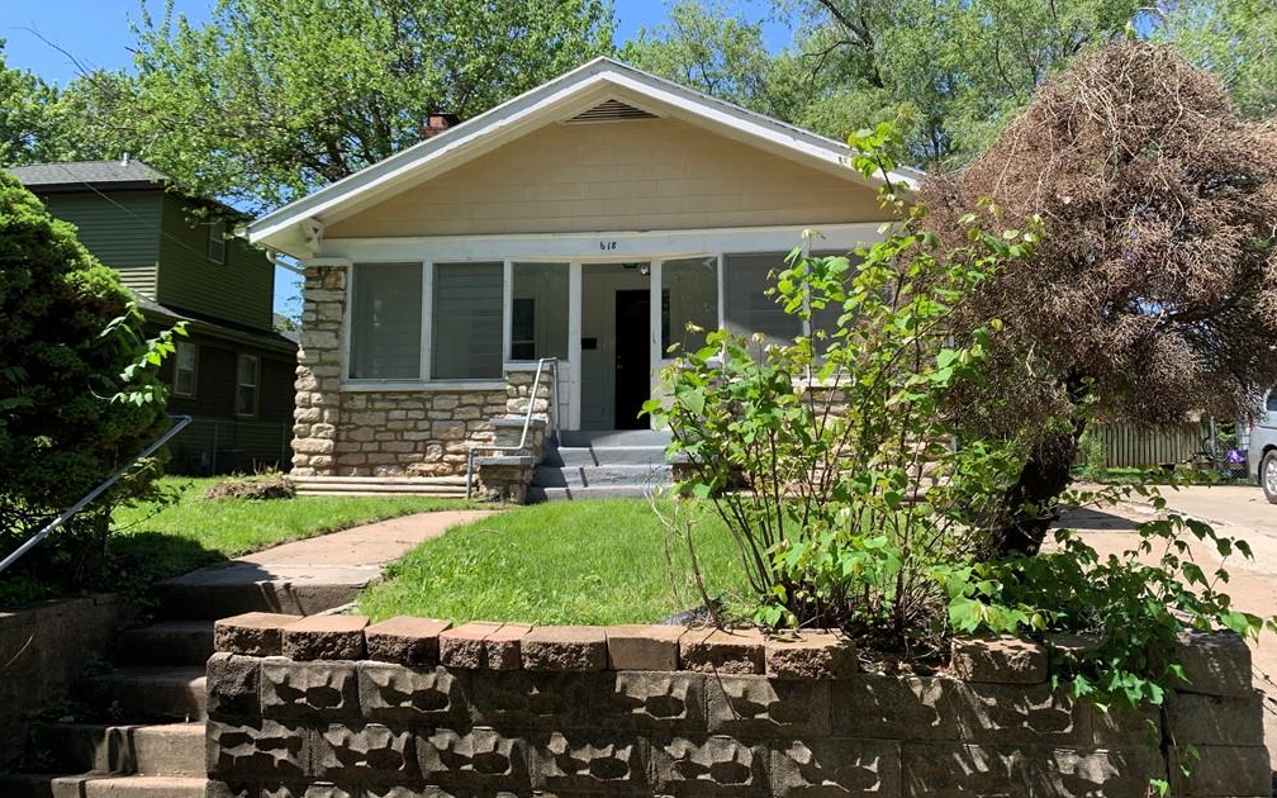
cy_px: 353
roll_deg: +0.1
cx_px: 641
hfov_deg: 66.5
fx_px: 974
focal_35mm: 28
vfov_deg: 44.5
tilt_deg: +8.4
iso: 25
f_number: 1.8
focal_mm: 4.25
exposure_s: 1/864
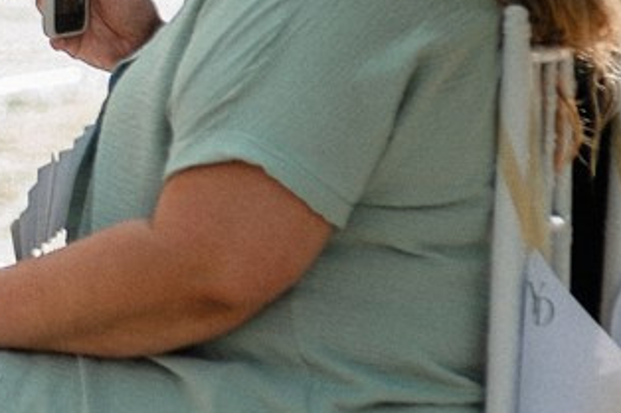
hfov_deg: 4.8
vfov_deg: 3.3
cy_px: -329
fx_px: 7206
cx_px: -681
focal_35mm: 418
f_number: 2.2
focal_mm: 50
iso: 100
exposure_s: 1/400
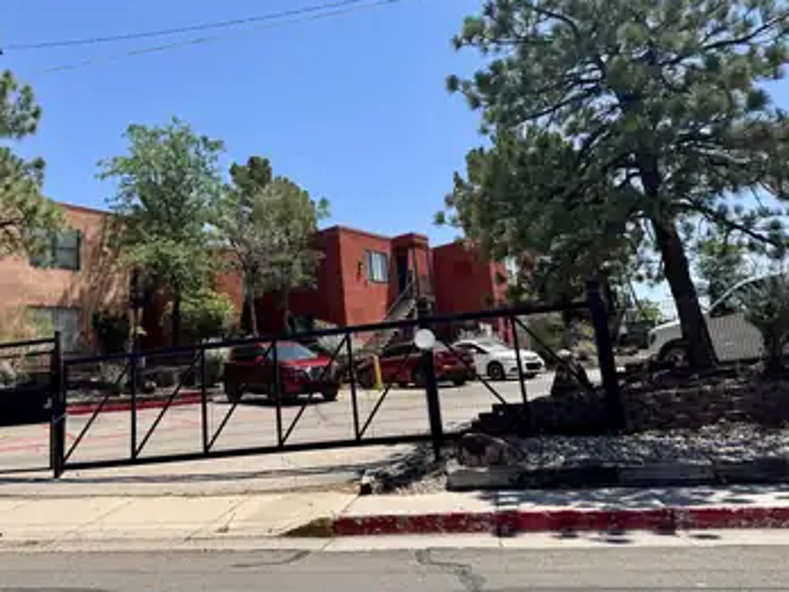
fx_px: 661
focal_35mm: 29
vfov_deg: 48.1
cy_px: 251
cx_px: 331
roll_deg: +4.8
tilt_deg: +15.3
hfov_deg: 61.3
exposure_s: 1/3802
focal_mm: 6.76
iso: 80
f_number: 1.78
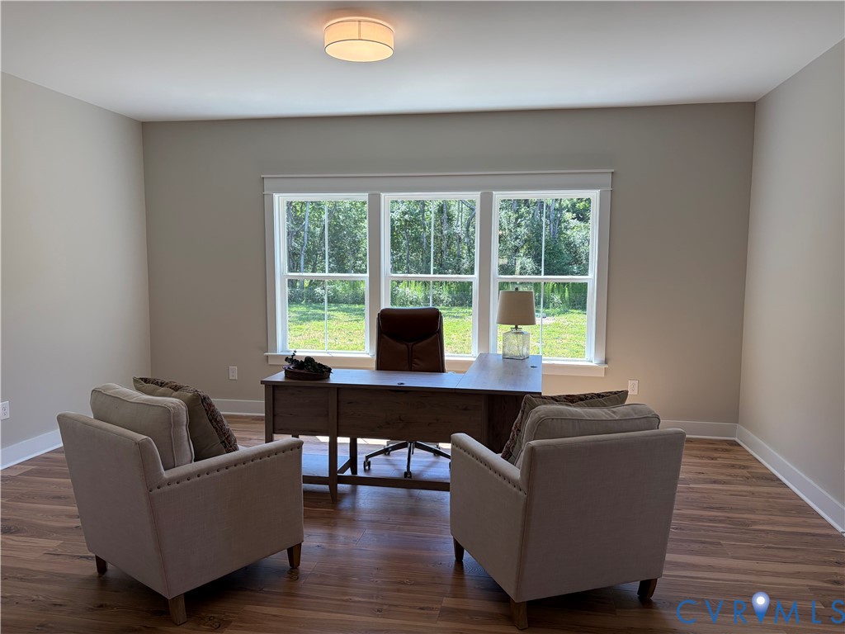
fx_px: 635
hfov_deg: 67.3
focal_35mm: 26
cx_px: 422
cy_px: 317
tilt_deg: -4.4
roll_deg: +0.0
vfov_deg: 53.1
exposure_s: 1/248
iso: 50
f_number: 1.6
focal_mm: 5.96
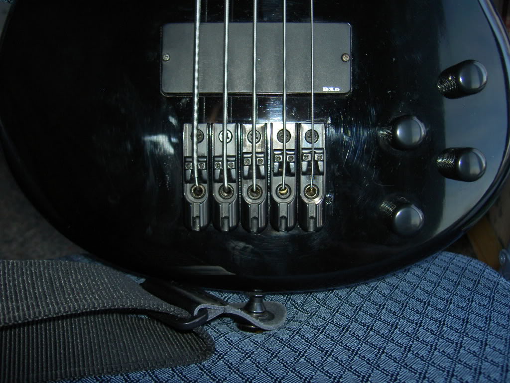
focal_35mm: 39
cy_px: 192
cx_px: 255
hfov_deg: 47.9
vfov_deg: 36.8
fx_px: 575
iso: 100
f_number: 2.8
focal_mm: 8
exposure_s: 1/60
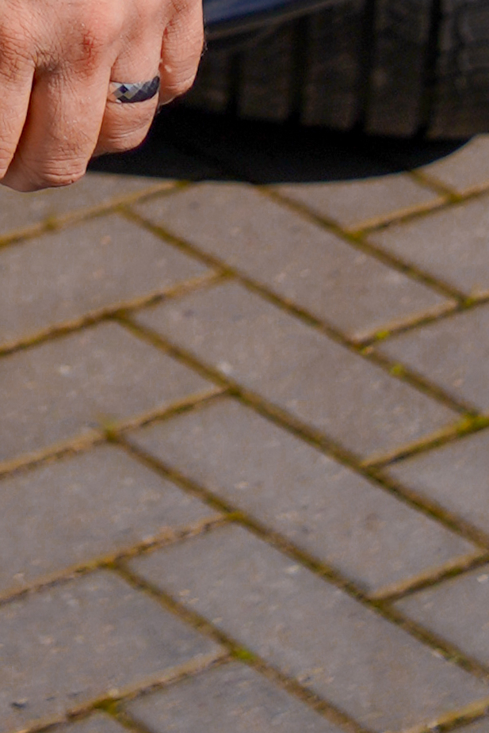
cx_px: -968
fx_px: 4623
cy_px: -1641
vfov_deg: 7.6
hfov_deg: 5.7
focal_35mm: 227
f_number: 5
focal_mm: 35
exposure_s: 1/1250
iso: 100
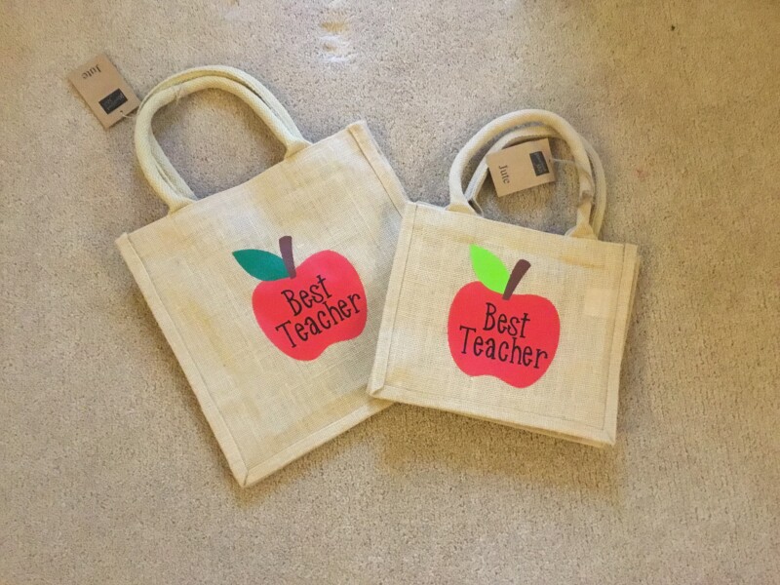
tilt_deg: -81.2
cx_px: 390
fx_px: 699
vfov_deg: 45.4
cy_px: 292
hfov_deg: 58.4
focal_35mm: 31
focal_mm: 3.3
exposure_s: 1/17
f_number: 2.4
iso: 320
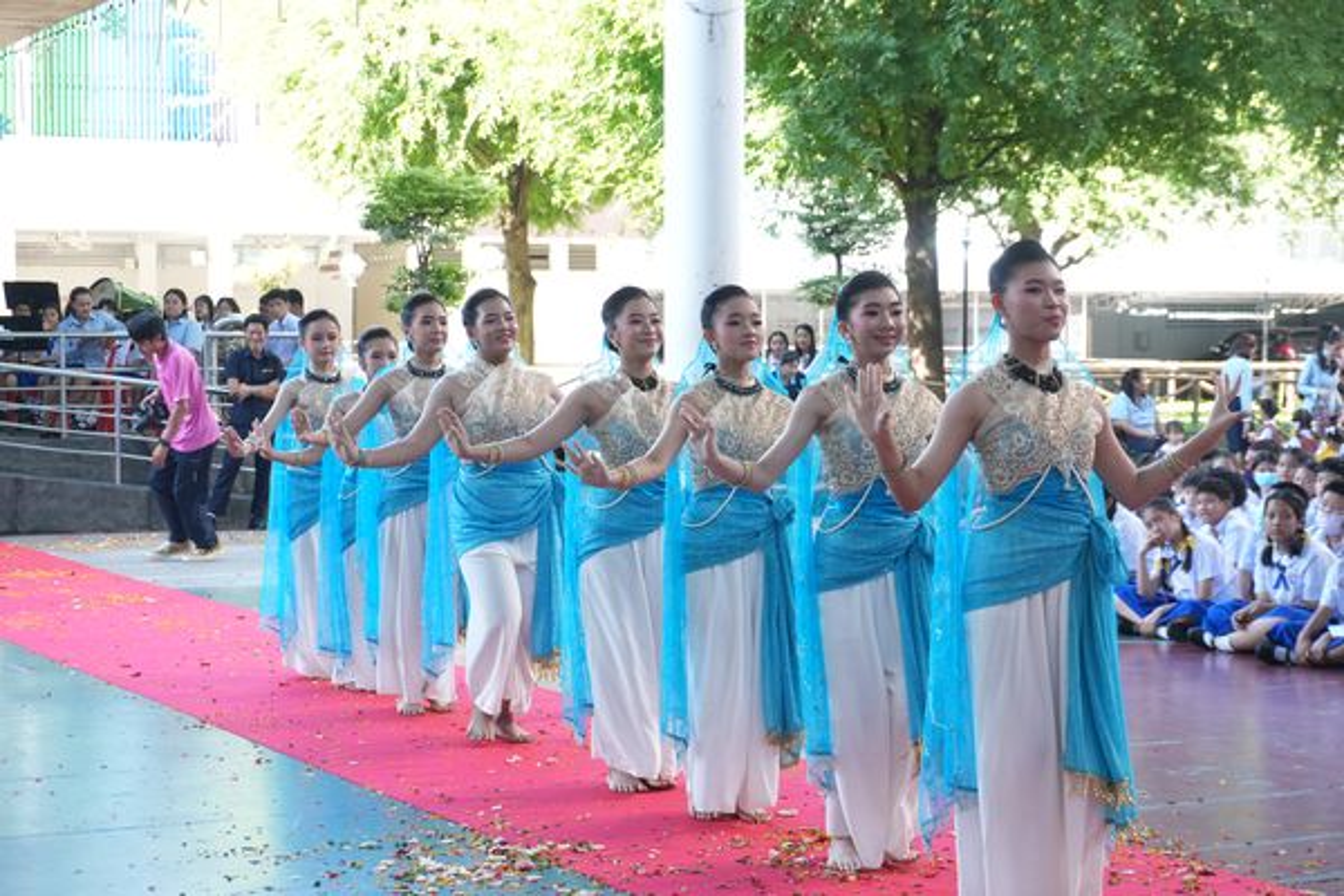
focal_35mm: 70
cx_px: 672
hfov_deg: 28.6
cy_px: 448
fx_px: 2632
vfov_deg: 19.3
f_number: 5.6
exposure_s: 1/200
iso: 1600
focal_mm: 47
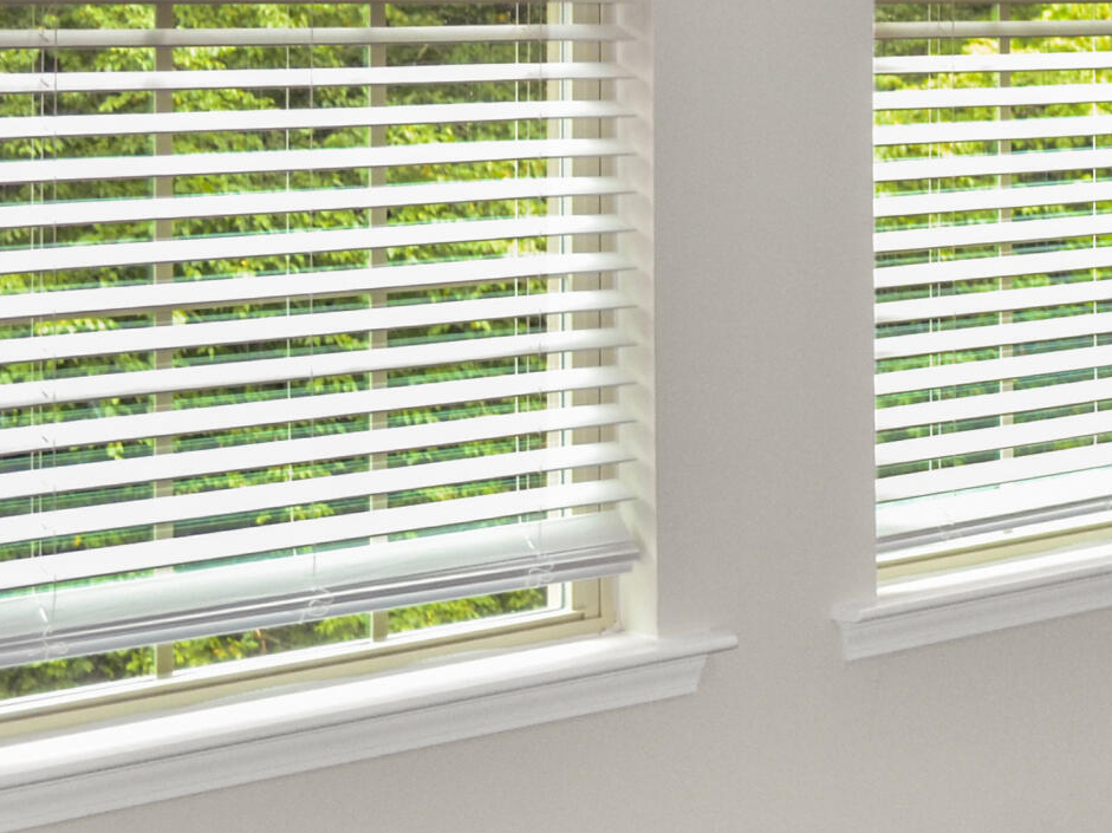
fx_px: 2954
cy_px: 375
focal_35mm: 92
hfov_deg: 19.4
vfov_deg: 16.0
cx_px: 1519
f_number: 3.8
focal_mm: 20
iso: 900
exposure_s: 1/60
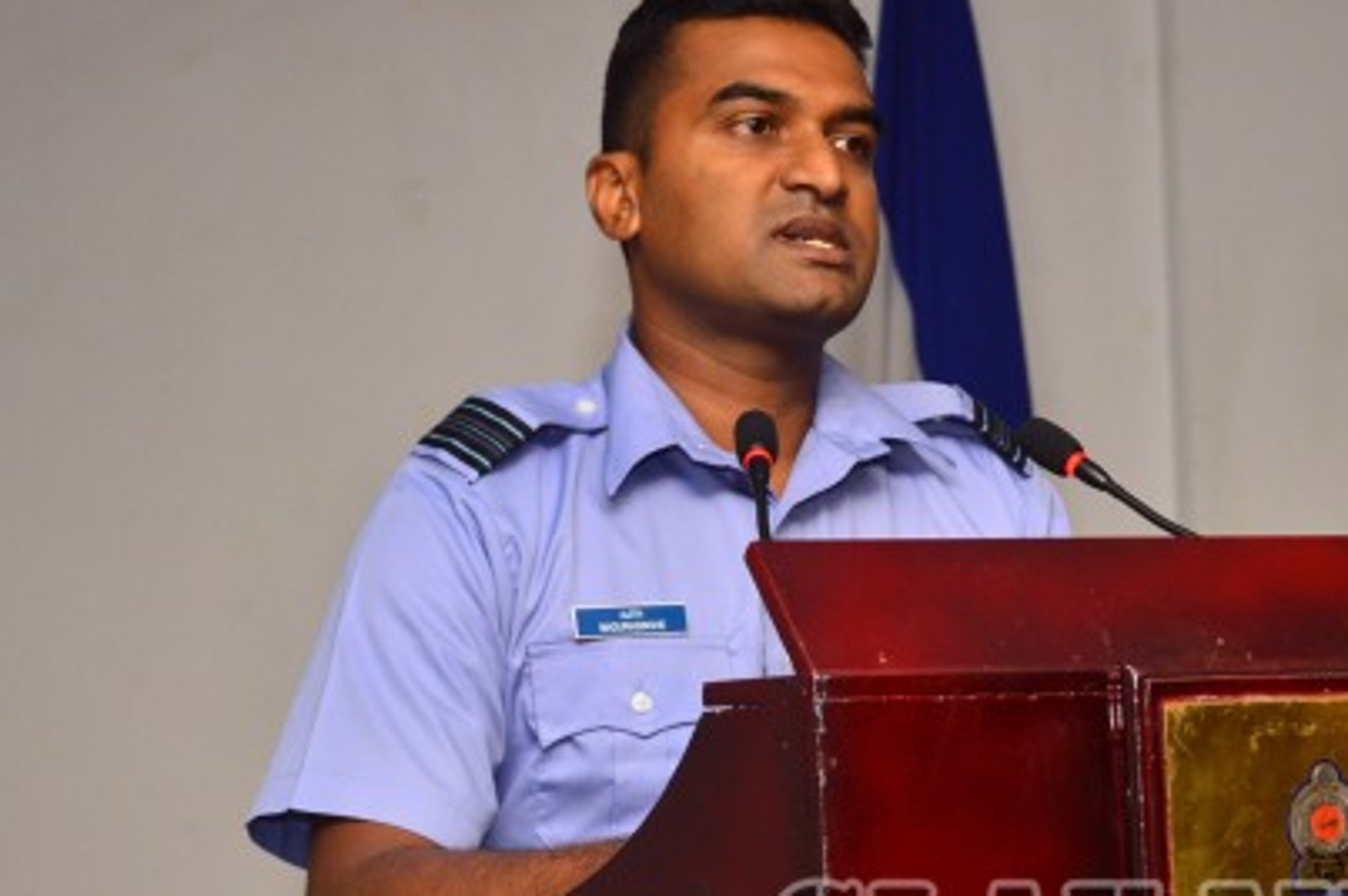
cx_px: 863
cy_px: 478
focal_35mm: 116
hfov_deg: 17.6
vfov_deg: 11.8
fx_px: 4340
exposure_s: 1/100
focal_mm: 52
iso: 800
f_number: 5
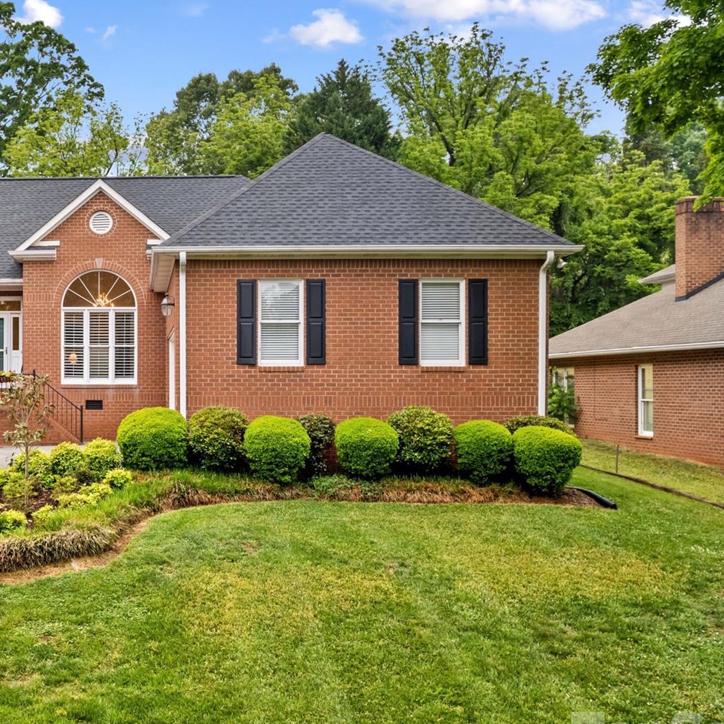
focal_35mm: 36
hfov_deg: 42.7
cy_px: 381
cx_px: 91
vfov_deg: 46.0
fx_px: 852
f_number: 2.8
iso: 100
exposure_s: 1/90
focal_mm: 8.38
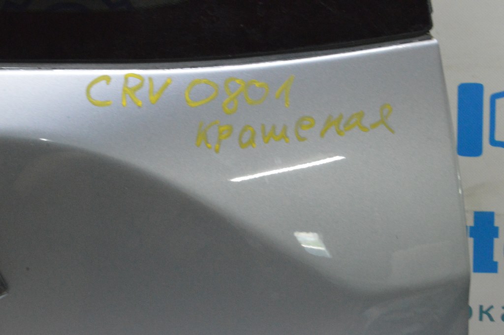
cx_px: 252
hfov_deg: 27.0
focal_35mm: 75
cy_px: 168
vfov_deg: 18.2
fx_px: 1049
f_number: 20
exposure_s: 1/15
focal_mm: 50
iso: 6400
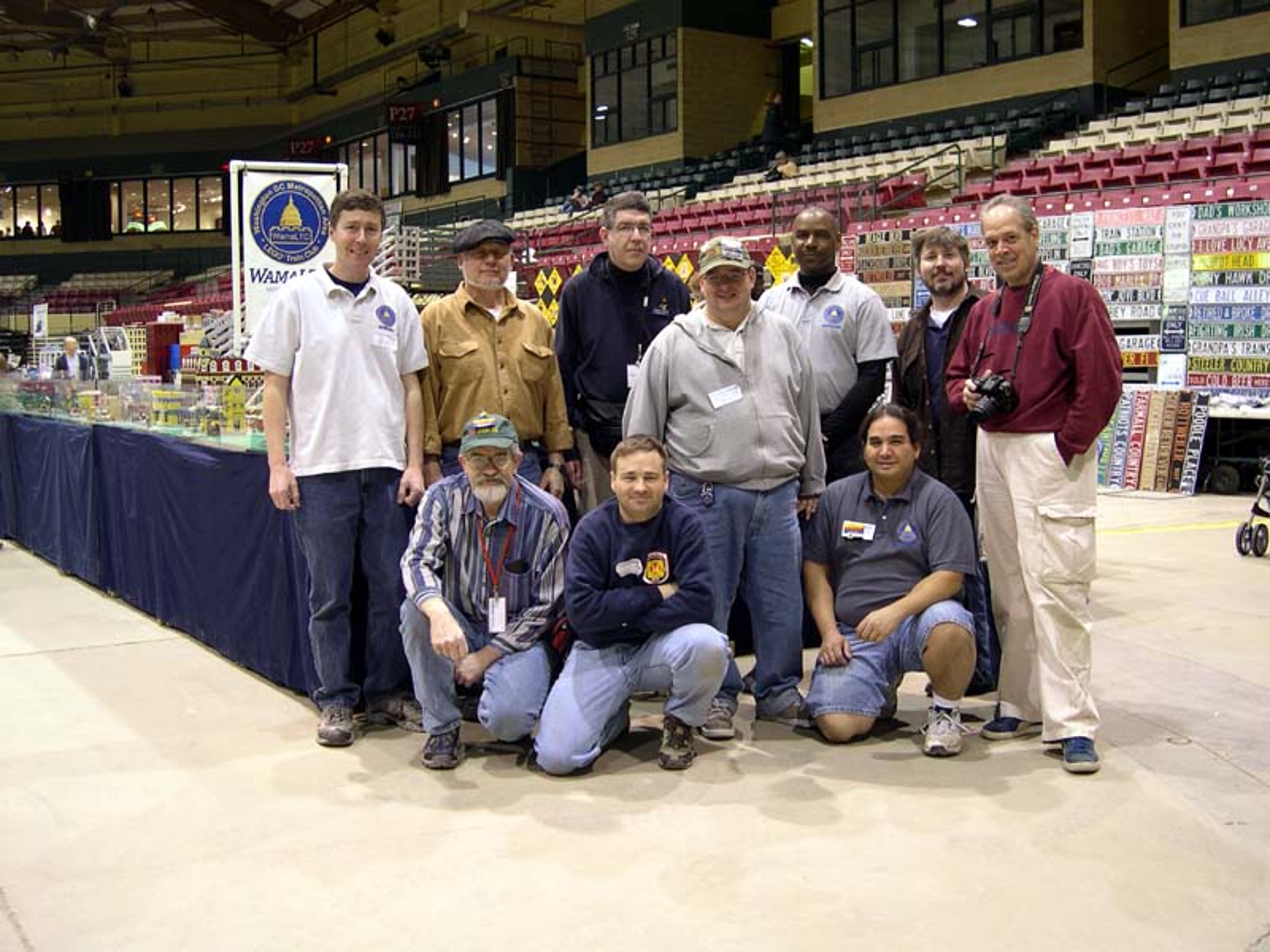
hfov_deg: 49.0
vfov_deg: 37.7
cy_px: 476
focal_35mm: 38
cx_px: 635
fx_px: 1394
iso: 101
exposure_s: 1/4.8
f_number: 2.8
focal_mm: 8
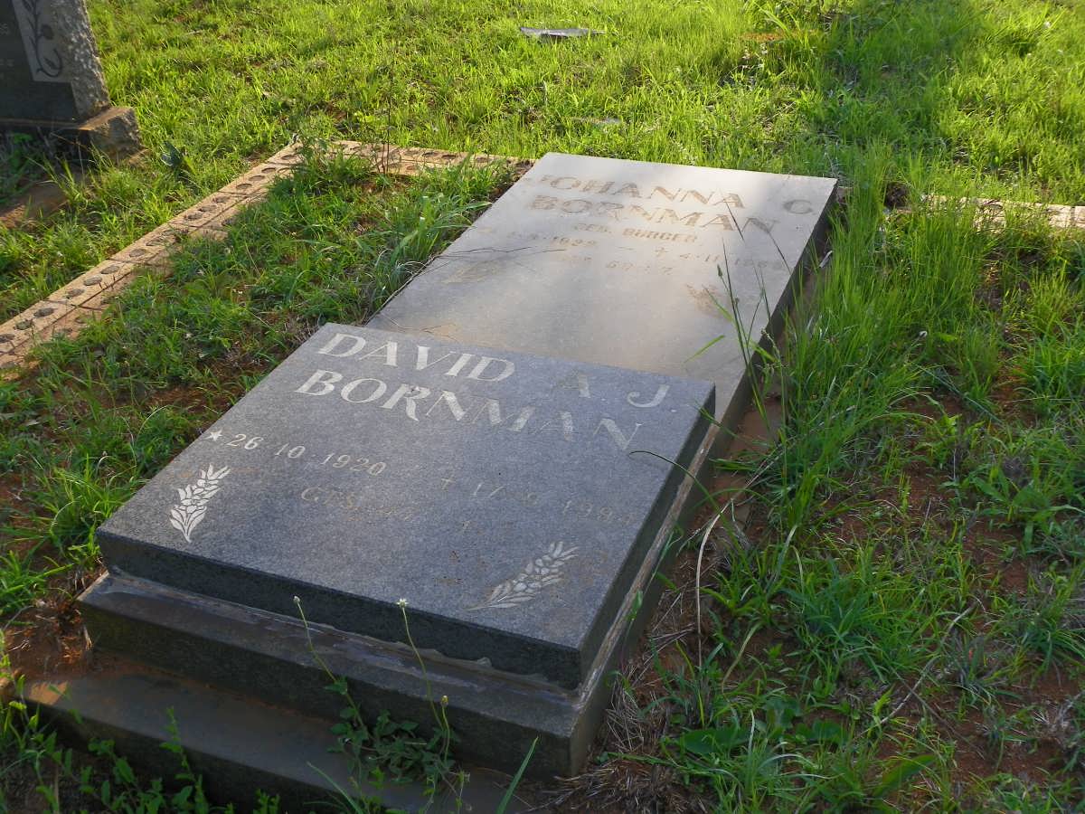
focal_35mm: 37
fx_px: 1160
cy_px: 407
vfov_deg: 38.7
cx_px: 542
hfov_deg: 50.1
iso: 64
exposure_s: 1/200
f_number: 4
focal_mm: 6.6
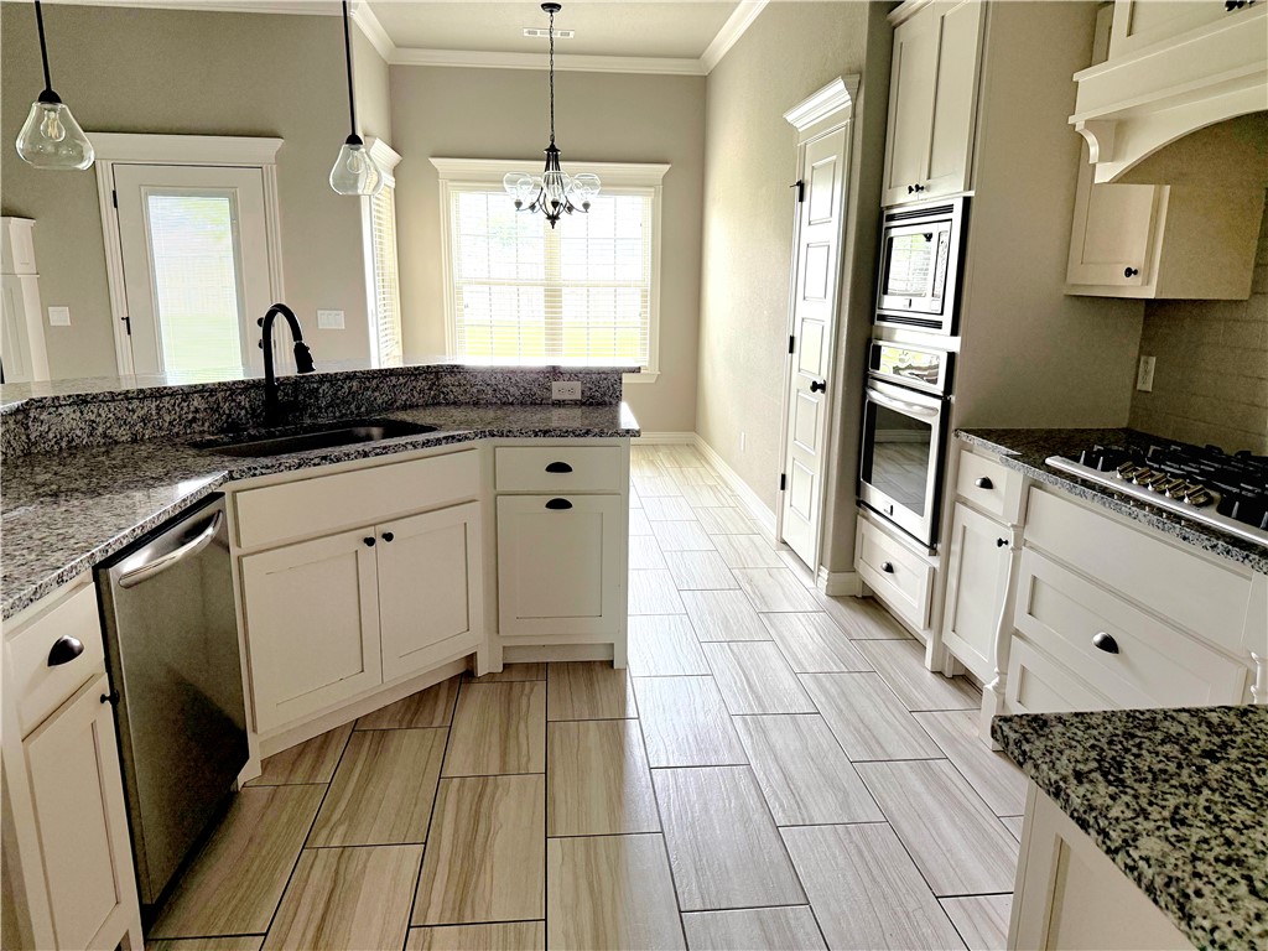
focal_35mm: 24
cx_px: 634
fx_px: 879
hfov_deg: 71.6
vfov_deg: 56.8
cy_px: 476
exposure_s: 1/60.2
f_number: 1.78
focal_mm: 6.76
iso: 250
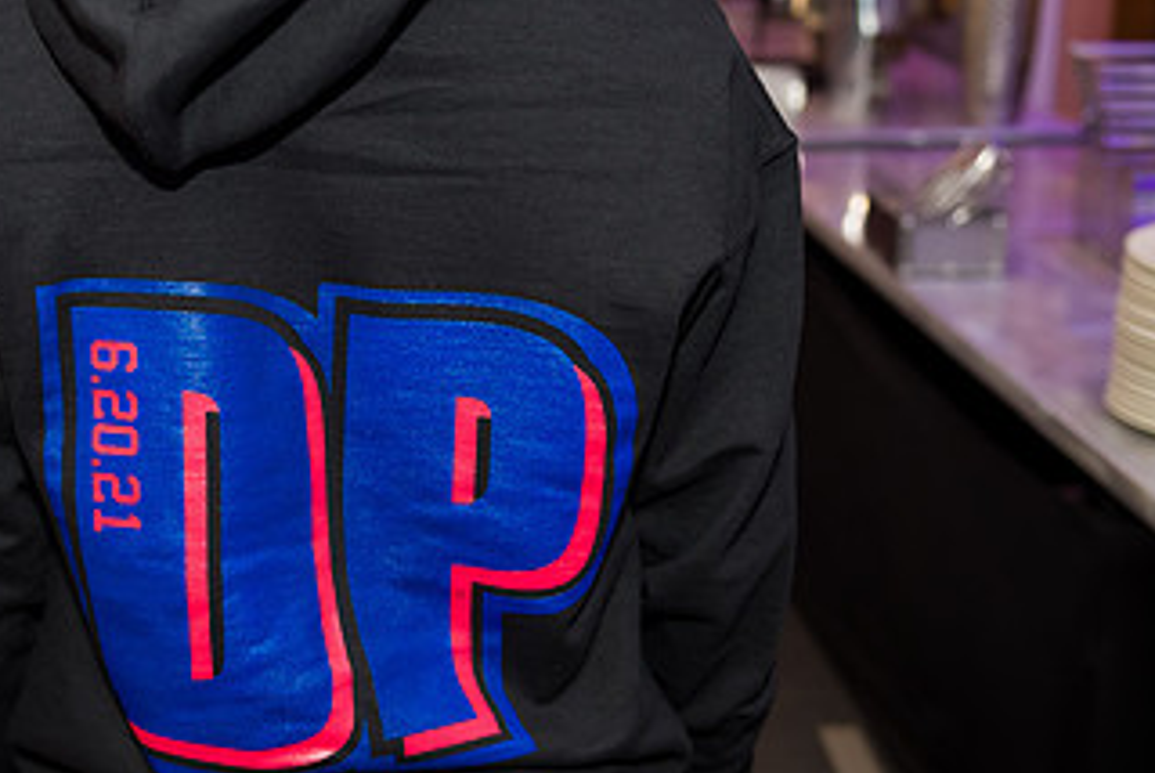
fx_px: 1862
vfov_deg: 23.4
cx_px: 328
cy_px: 349
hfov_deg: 33.9
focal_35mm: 58
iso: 1250
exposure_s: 1/100
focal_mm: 32
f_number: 3.2
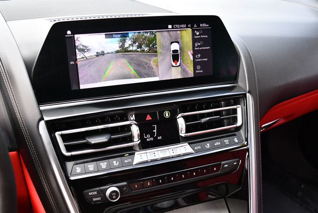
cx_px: 159
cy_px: 106
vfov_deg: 36.9
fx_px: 318
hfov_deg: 53.1
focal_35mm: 36
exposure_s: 1/250
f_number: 3.5
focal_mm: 18
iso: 720
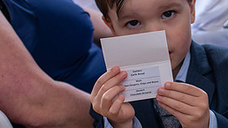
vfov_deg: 8.1
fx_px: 907
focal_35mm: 150
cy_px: 46
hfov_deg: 14.2
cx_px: 205
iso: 160
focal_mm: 35
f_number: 2.5
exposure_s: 1/100
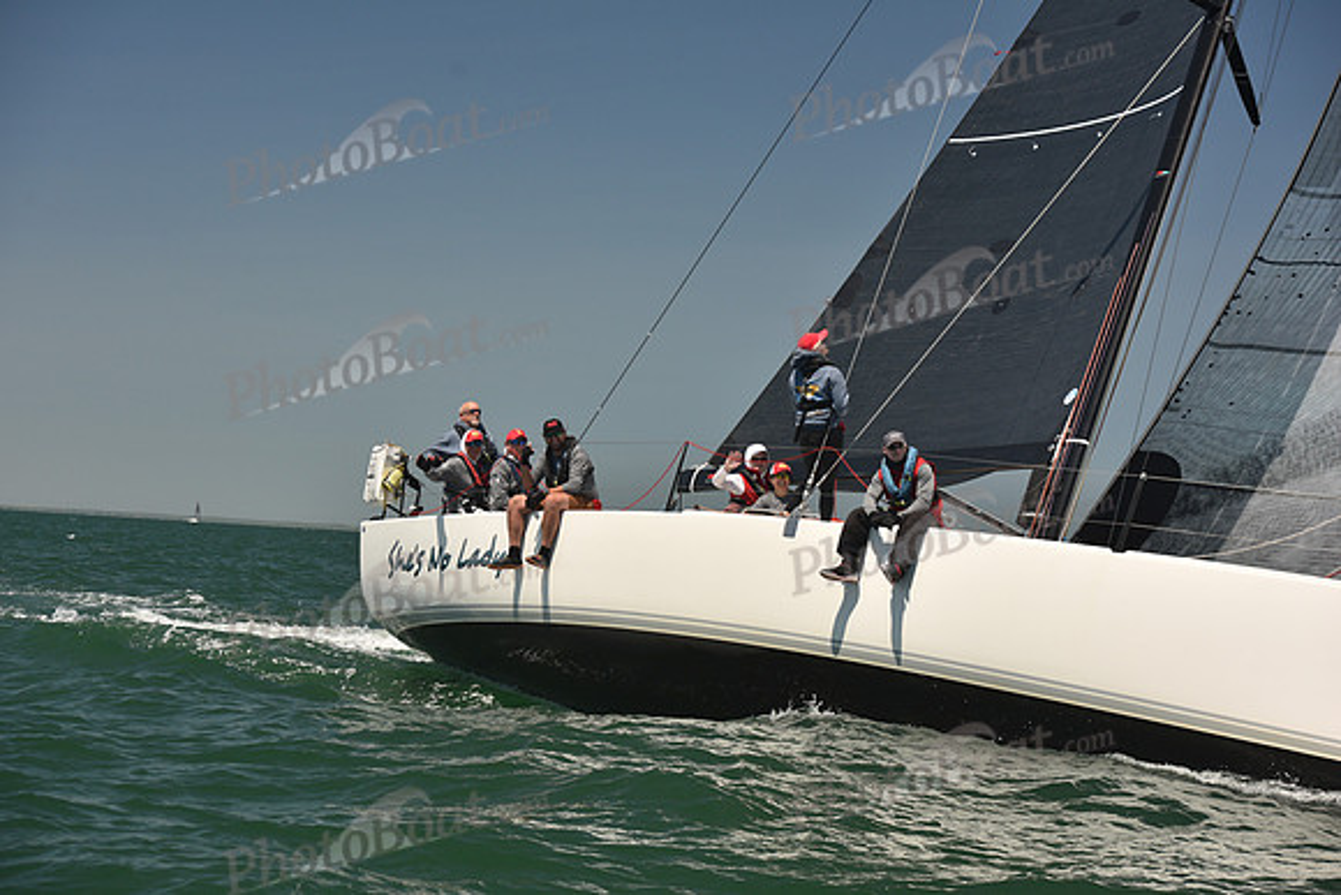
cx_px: 670
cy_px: 448
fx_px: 2608
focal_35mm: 70
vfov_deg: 19.5
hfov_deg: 28.8
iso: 250
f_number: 5.6
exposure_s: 1/800
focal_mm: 70
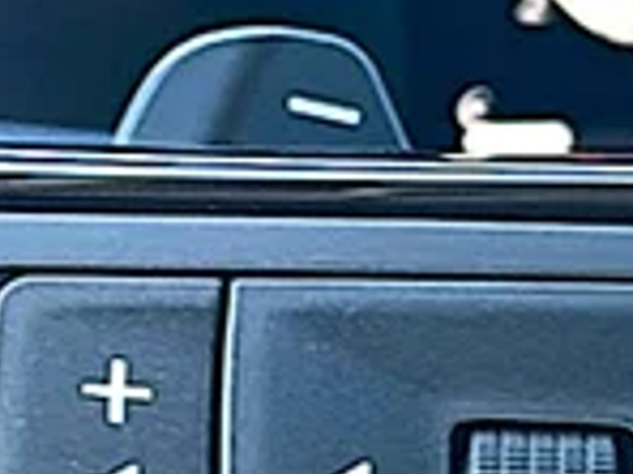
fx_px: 4151
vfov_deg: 6.5
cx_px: 188
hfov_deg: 8.7
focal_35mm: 227
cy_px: 617
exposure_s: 1/72
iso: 50
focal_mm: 6.86
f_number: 1.78
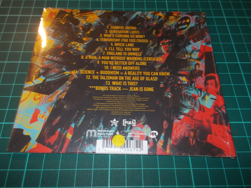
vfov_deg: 48.2
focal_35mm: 29
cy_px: 94
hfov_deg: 61.7
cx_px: 126
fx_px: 210
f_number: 3.3
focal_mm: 4.1
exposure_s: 1/30
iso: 200
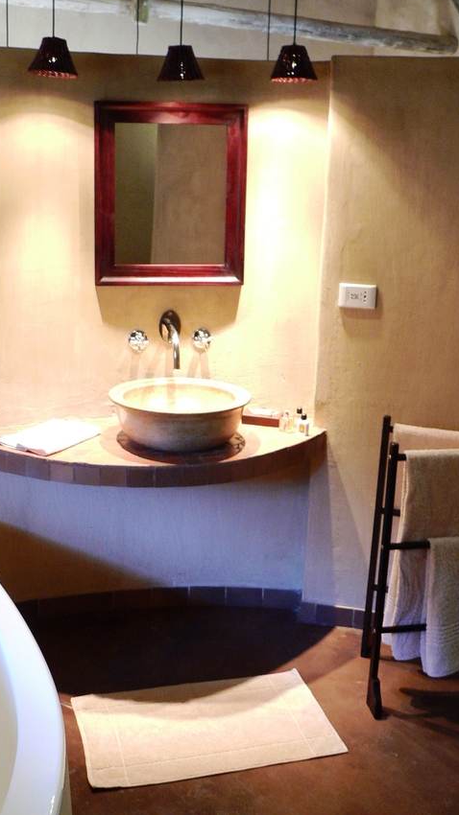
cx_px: 221
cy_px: 400
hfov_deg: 29.7
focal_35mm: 40
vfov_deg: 50.5
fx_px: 866
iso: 200
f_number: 2.8
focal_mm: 6
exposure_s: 1/5
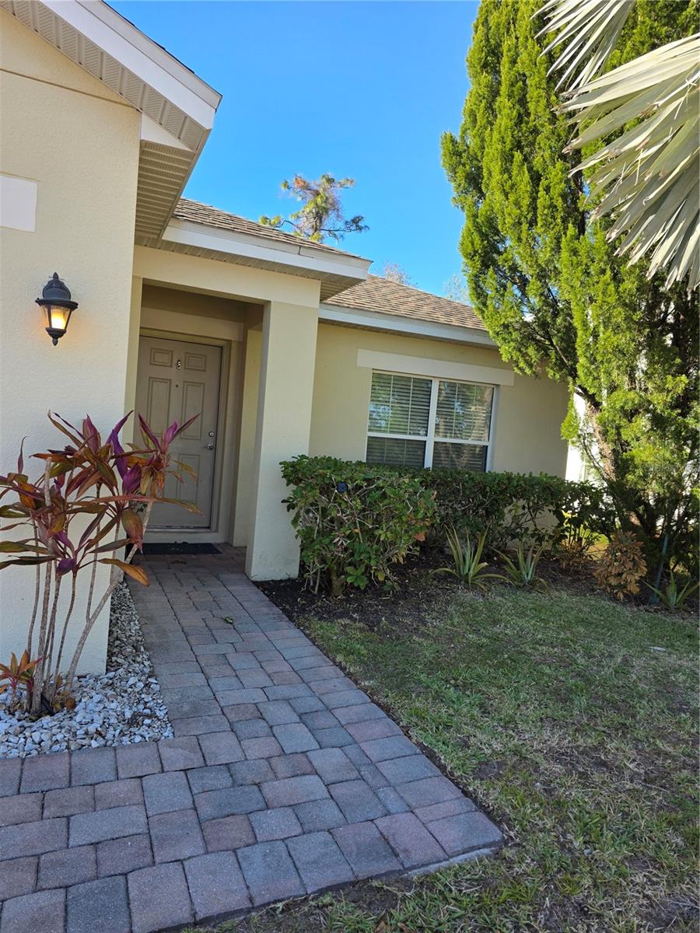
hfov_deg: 58.9
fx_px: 620
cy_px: 466
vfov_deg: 73.9
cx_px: 350
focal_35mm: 23
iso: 80
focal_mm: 6.3
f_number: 1.7
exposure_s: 1/1597
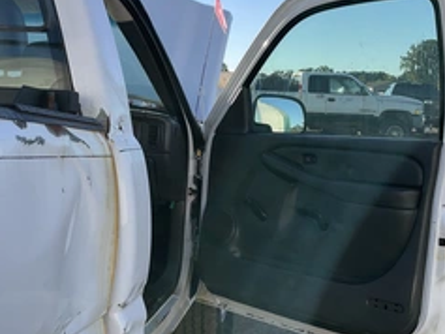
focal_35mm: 49
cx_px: 201
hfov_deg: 38.9
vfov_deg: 29.7
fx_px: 630
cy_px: 167
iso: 25
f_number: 1.8
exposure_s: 1/962
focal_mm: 3
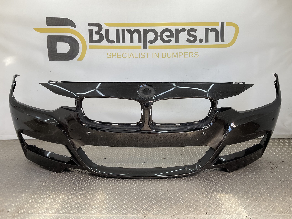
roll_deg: -1.1
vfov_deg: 48.2
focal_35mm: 29
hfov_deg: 61.7
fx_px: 245
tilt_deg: -11.0
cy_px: 110
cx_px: 146
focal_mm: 3
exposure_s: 1/198
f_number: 1.8
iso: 16
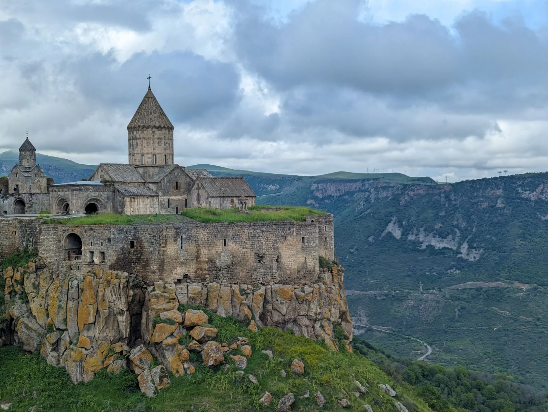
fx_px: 761
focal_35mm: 48
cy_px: 206
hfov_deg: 39.6
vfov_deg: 30.3
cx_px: 274
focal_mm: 6.81
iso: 47
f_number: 1.85
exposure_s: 1/2500
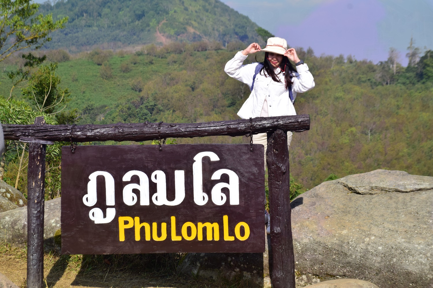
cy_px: 144
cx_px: 216
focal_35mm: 99
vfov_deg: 13.8
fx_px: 1191
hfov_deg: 20.6
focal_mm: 66
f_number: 10
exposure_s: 1/400
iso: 200
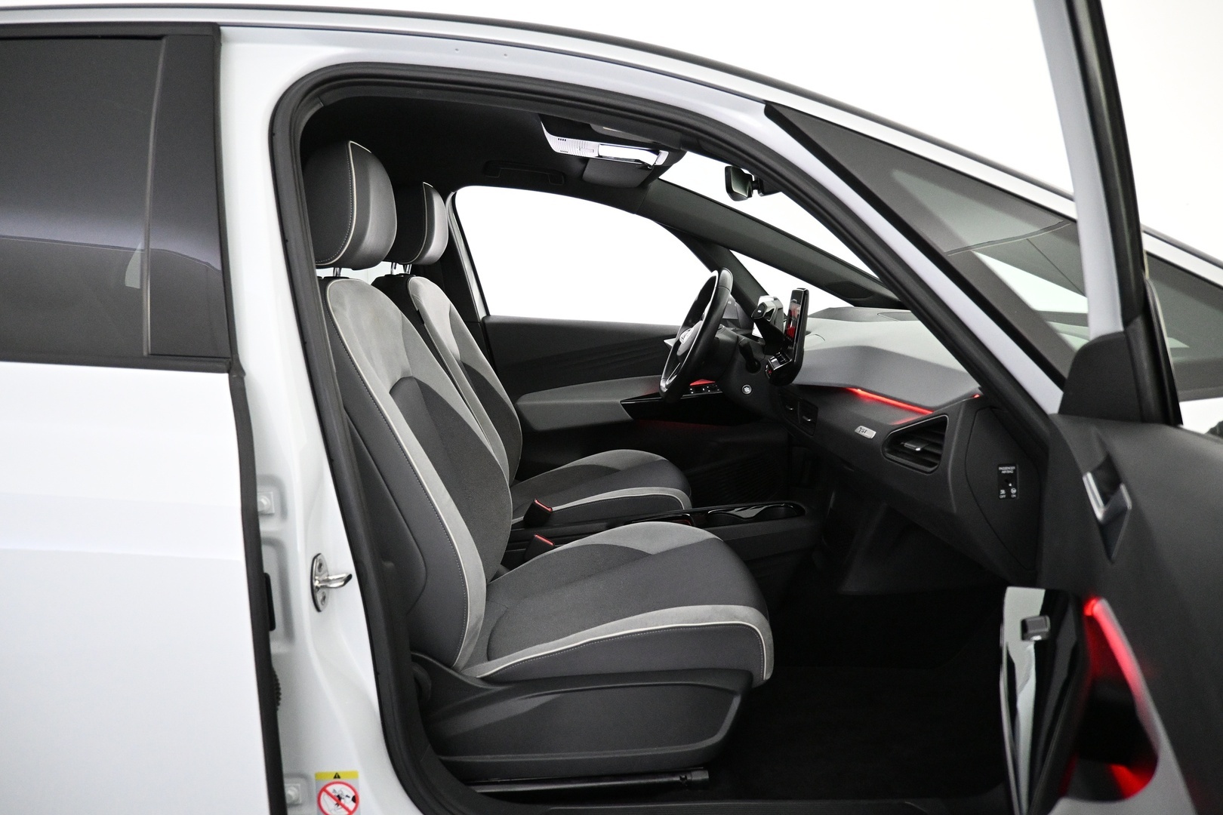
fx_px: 815
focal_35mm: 24
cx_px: 612
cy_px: 408
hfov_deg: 73.7
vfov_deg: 53.1
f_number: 3.5
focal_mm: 16
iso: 4000
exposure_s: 1/100
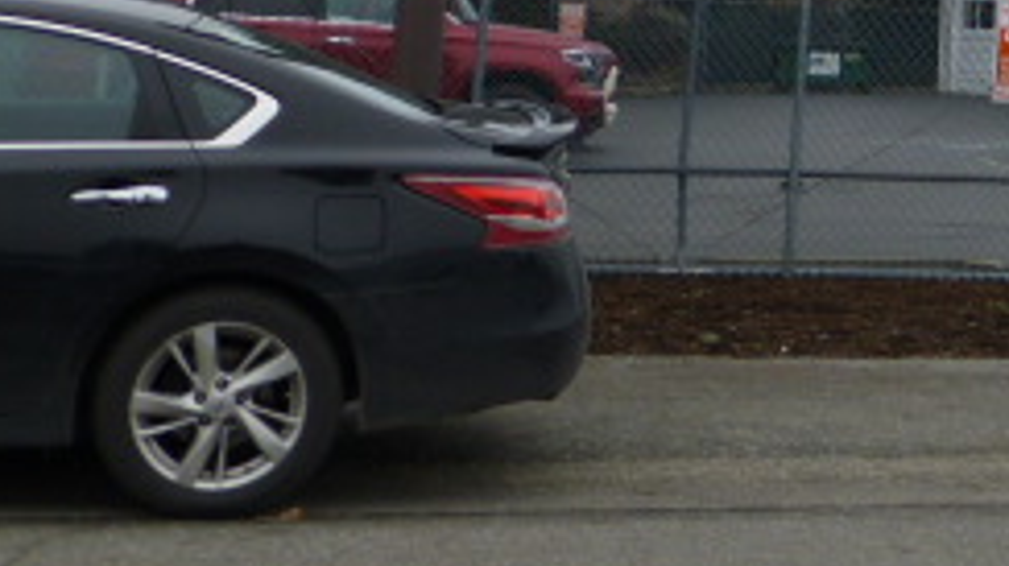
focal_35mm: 97
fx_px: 2594
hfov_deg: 20.2
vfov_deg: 11.9
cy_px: -297
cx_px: 1298
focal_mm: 6.1
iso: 100
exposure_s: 1/200
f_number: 3.7
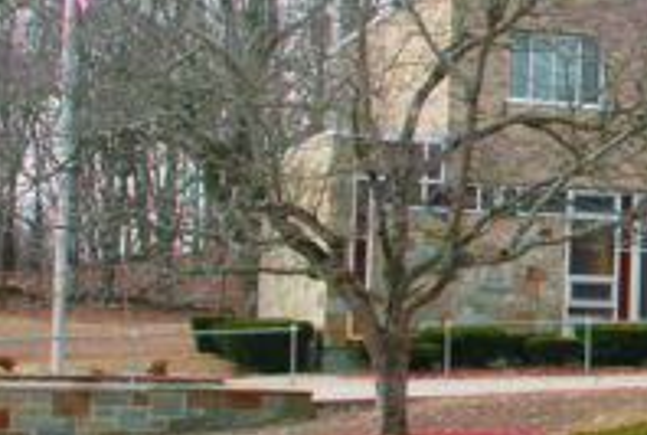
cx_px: 899
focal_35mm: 116
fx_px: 2089
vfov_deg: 11.9
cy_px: 183
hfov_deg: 16.4
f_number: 11
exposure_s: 1/400
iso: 800
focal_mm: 22
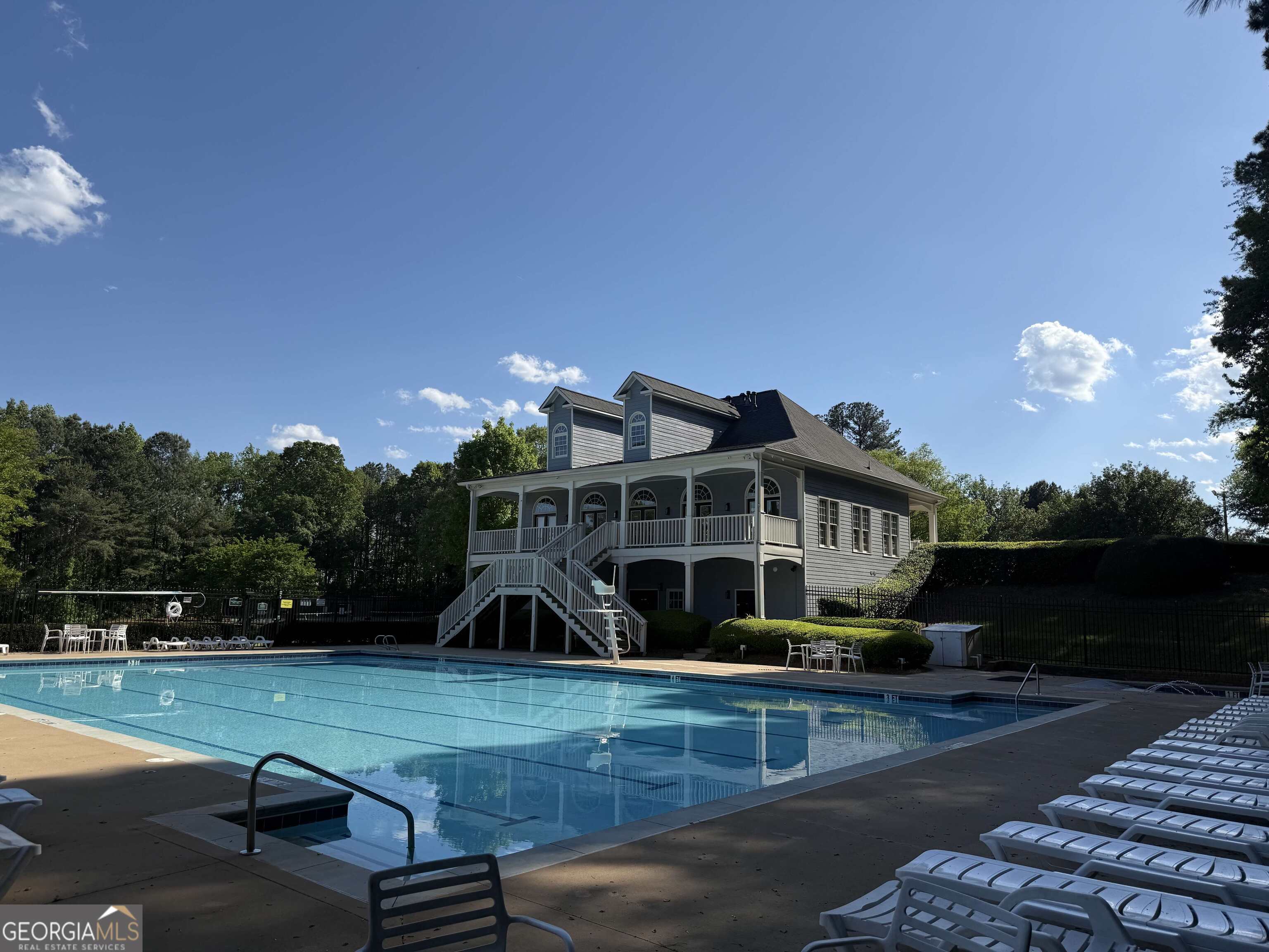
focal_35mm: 24
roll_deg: -1.2
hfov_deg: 71.6
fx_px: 880
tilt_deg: +8.3
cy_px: 476
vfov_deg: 56.8
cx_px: 634
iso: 80
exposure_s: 1/5714
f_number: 1.78
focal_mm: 6.76
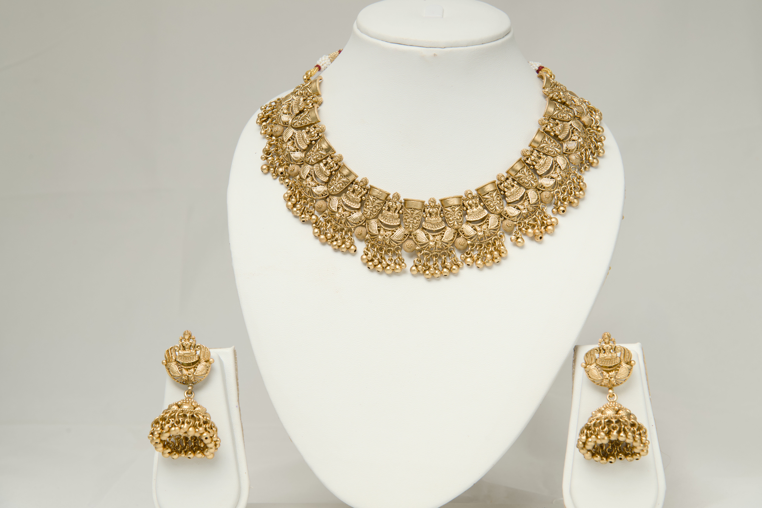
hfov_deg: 27.0
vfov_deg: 18.2
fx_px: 1587
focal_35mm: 75
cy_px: 254
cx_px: 381
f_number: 10
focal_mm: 75
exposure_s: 1/60
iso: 1000
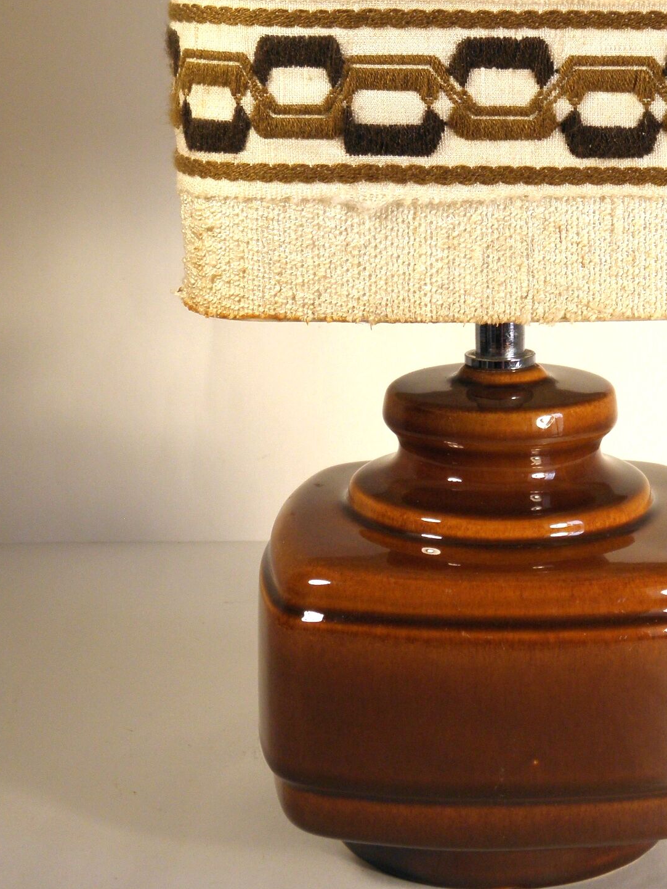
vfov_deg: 24.5
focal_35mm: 78
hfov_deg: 18.8
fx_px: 2004
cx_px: 495
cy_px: 145
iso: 100
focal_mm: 7.9
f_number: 3.9
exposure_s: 1/80
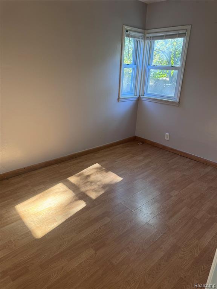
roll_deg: -2.5
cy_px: 144
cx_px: 108
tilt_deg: -21.7
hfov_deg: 56.8
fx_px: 201
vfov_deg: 71.6
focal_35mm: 24
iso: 160
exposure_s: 1/120
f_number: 1.78
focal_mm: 6.76
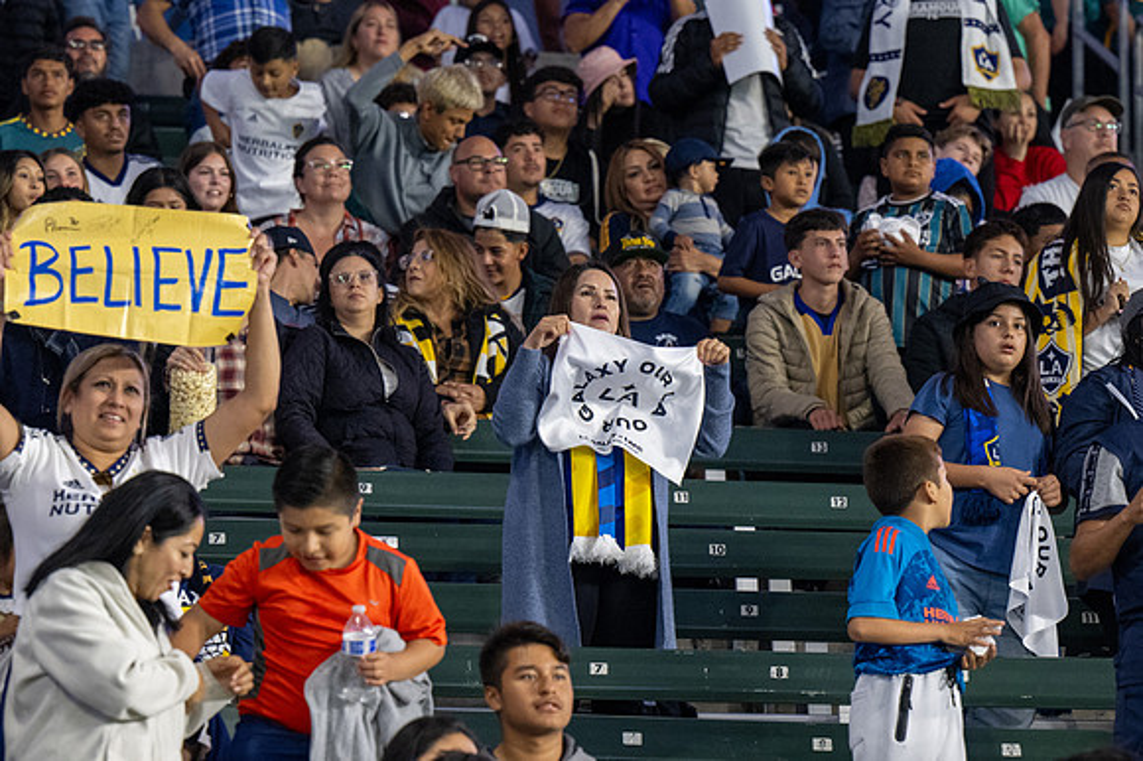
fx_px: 7139
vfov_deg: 6.1
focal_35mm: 225
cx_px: 572
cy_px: 380
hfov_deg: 9.2
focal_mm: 150
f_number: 4
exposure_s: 1/200
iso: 2500
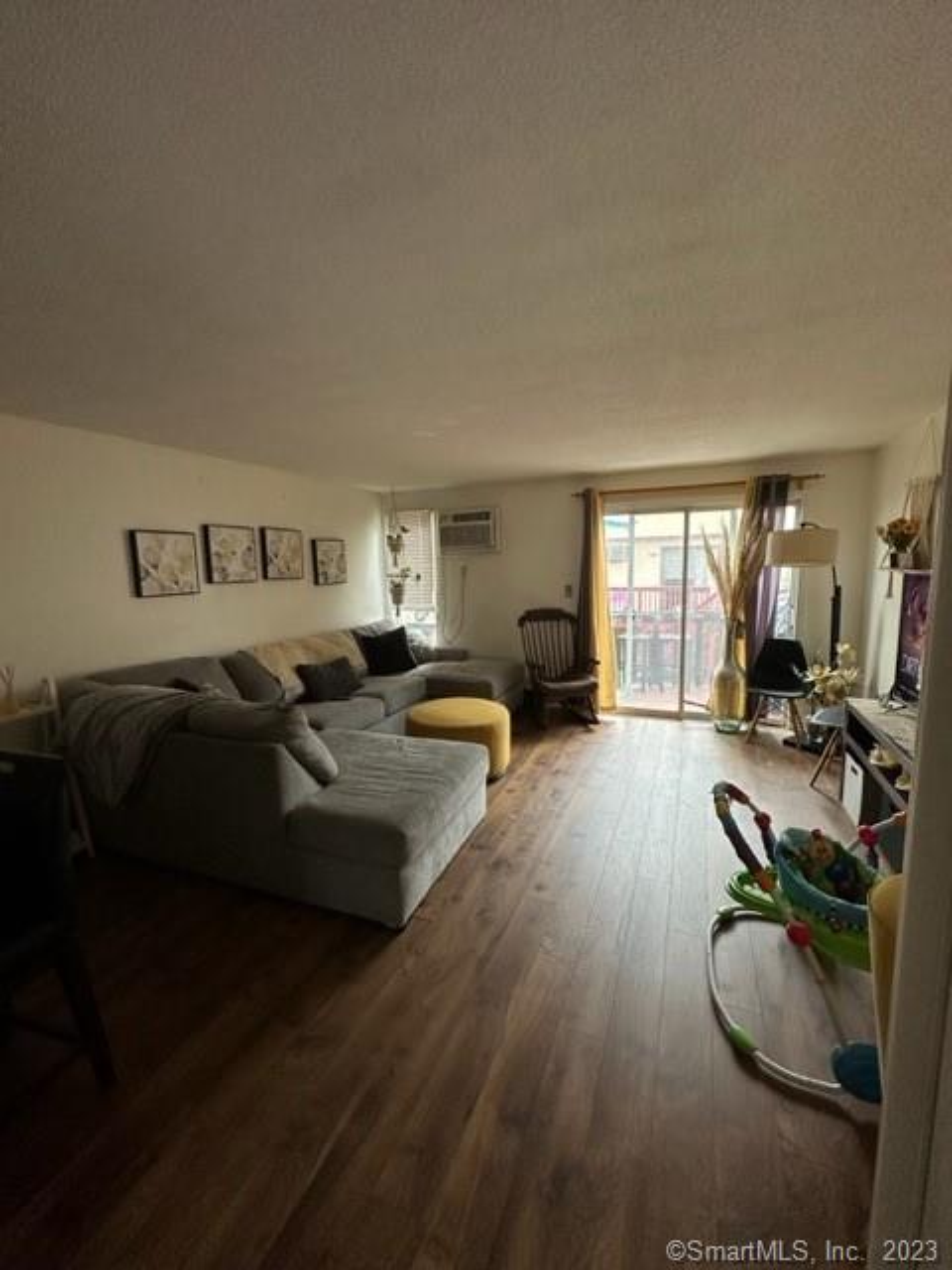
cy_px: 635
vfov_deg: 102.1
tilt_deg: -7.4
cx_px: 476
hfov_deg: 85.7
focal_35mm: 14
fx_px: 513
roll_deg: +1.5
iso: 160
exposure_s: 1/60
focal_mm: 2.22
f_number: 2.2
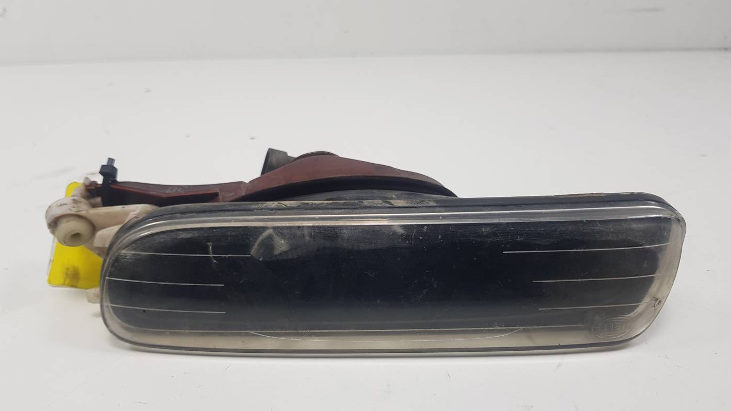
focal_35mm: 29
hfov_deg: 66.1
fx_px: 562
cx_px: 364
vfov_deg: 40.0
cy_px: 247
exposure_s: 1/371
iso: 40
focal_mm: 4.2
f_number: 1.7
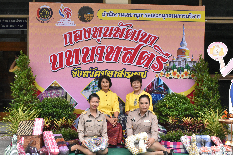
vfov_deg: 25.8
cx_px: 116
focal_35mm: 52
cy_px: 78
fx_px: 340
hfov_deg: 37.9
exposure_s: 1/500
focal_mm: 35
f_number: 11
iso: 3200
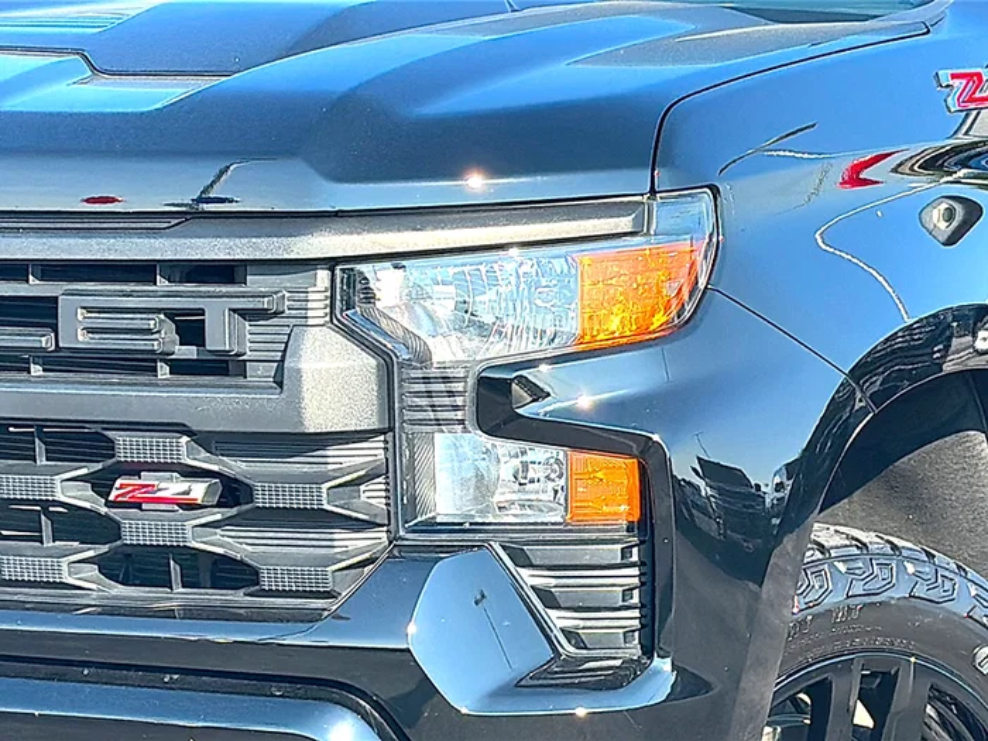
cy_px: 370
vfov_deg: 14.8
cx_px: 494
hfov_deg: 19.6
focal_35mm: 100
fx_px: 2854
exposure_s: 1/1757
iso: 100
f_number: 1.78
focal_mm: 6.86
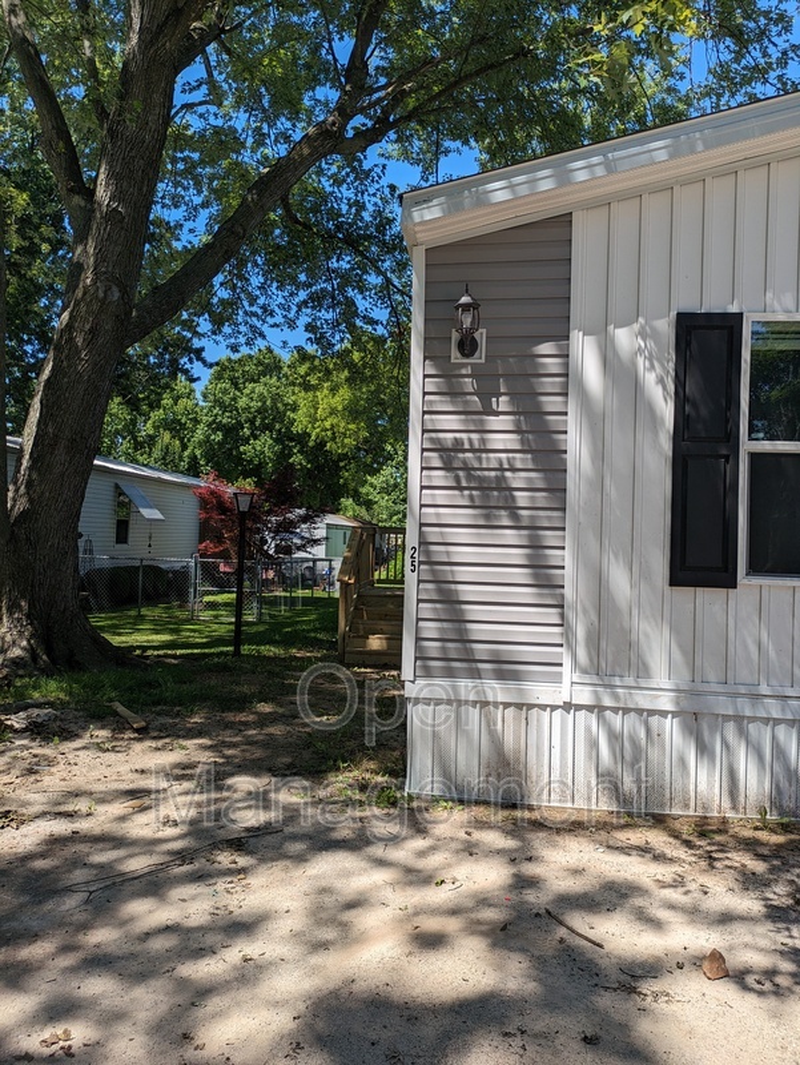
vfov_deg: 69.4
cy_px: 532
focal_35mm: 25
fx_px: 770
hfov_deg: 54.9
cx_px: 400
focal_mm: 5.43
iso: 44
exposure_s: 1/1869
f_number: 1.89
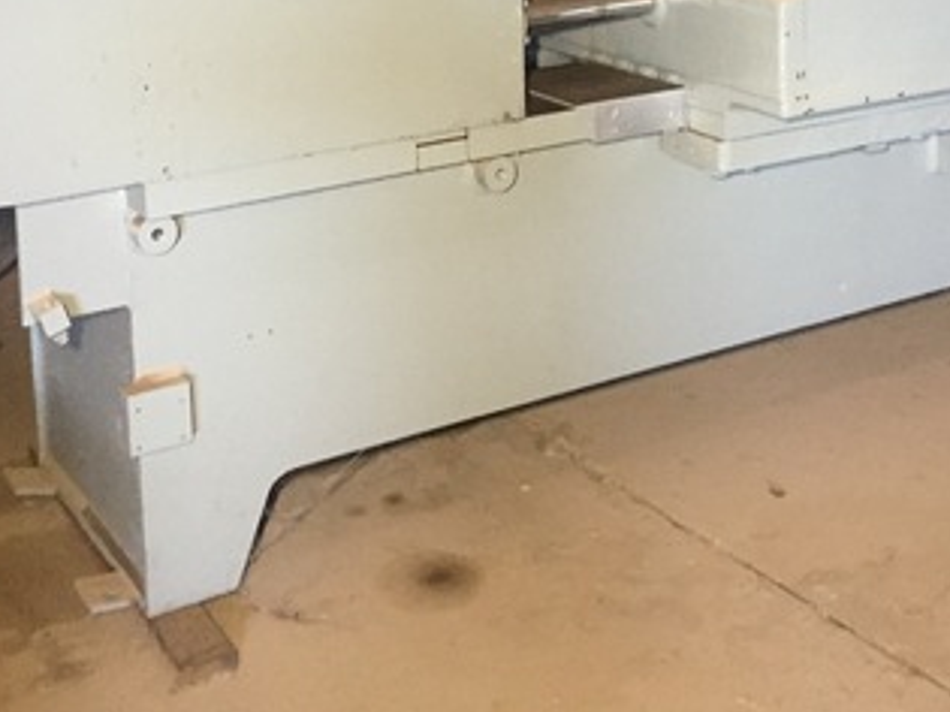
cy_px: -9
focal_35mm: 59
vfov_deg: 23.7
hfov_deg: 32.7
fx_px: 1619
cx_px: 540
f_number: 2.2
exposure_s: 1/17
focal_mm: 4.15
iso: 250
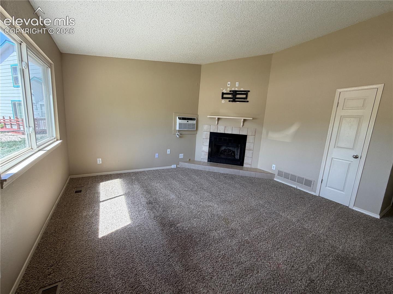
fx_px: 159
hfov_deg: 102.1
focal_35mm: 14
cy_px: 147
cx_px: 196
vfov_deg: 85.7
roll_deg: -2.4
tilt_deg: -9.5
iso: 80
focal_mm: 2.22
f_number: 2.2
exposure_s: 1/121
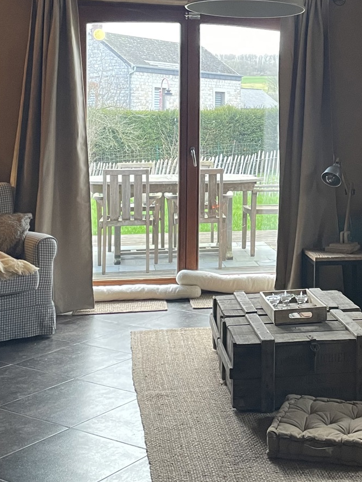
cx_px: 304
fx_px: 780
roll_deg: -0.4
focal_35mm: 56
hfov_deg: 25.5
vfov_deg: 33.9
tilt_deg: -0.8
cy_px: 144
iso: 400
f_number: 1.6
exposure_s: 1/50
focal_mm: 4.2
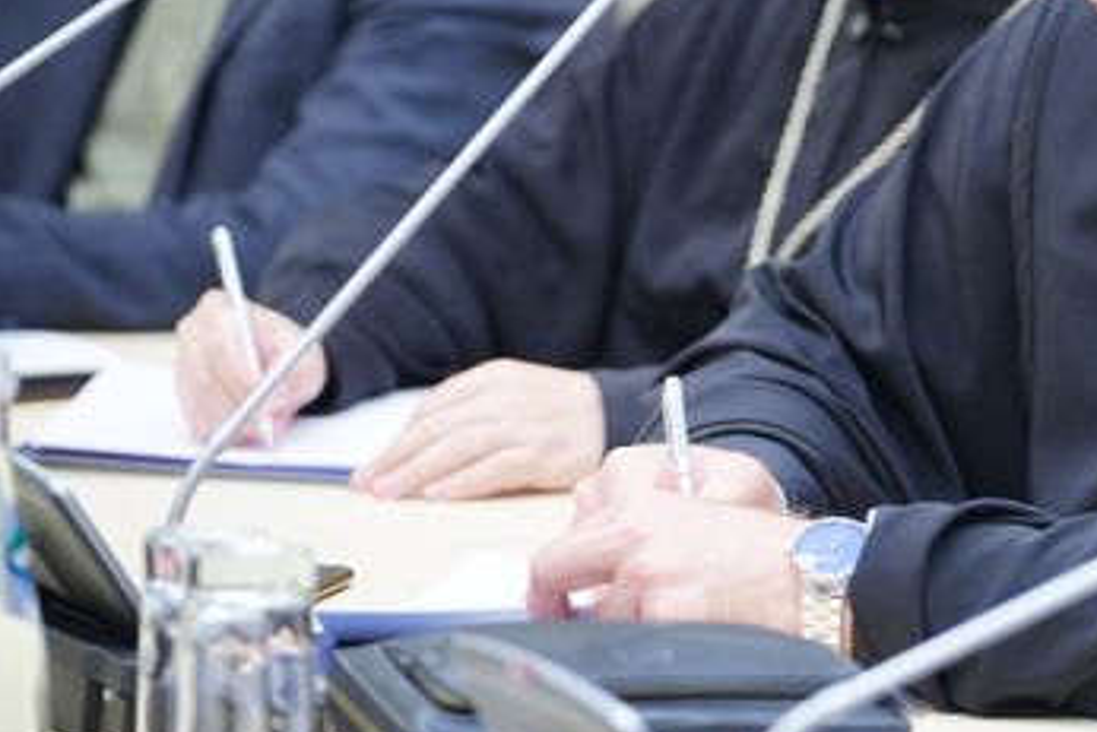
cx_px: 899
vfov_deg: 4.2
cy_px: 196
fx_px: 9968
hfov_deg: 6.3
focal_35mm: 327
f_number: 2.8
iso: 2000
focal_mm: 162
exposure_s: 1/200
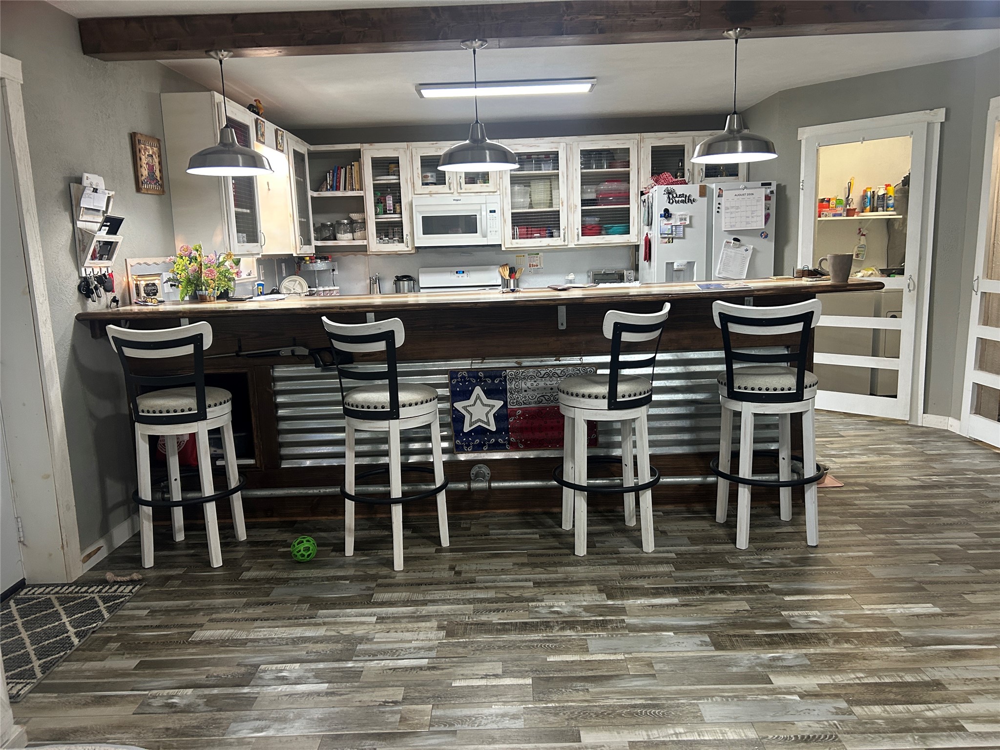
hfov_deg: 67.3
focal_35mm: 26
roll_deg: +1.4
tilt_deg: -10.8
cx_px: 500
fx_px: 751
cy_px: 375
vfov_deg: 53.1
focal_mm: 5.7
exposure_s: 1/60
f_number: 1.5
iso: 200
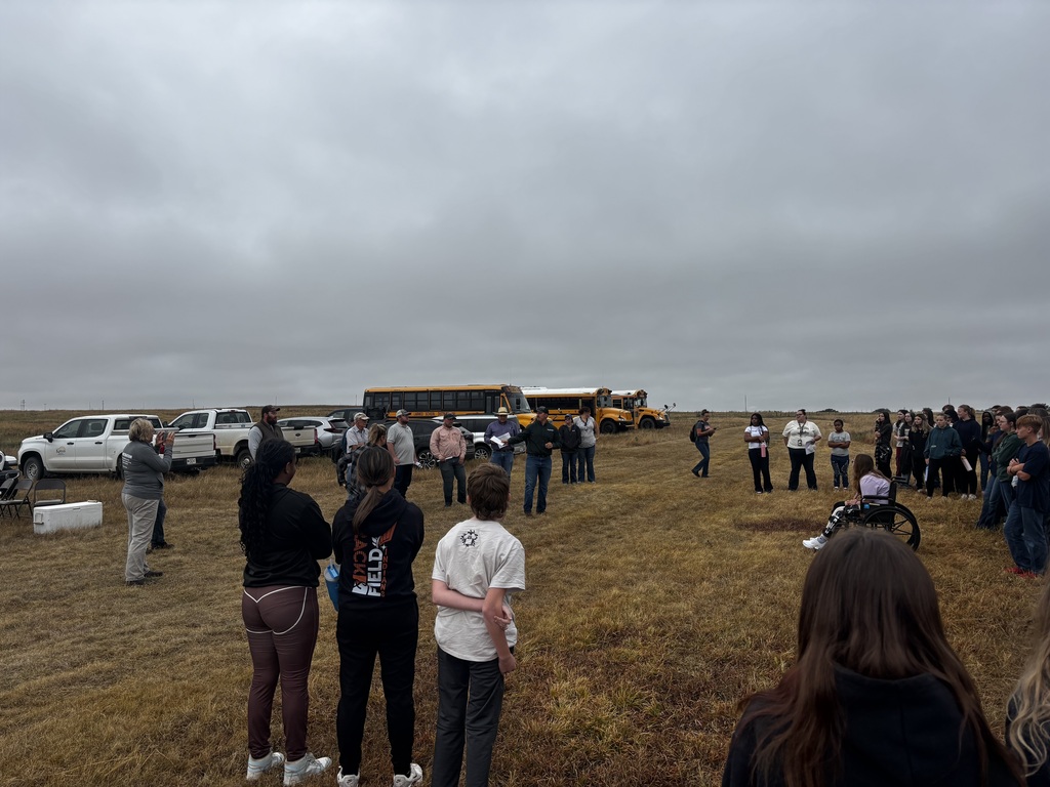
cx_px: 525
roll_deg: +0.6
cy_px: 394
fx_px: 789
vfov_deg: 53.1
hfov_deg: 67.3
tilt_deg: +2.7
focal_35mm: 26
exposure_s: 1/1279
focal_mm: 5.96
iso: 50
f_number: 1.6
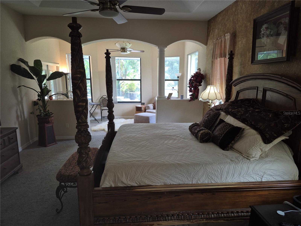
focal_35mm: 23
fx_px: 200
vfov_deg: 58.9
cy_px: 113
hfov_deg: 73.9
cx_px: 150
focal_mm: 5.4
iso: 40
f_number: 1.8
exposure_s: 1/60
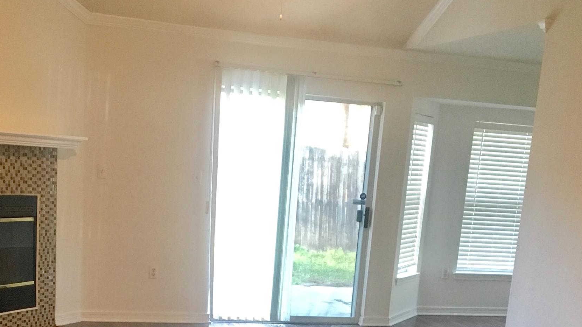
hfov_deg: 36.6
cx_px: 271
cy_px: 351
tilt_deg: -12.5
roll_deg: -4.4
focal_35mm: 57
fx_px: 880
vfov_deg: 20.2
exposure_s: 1/30
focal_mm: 4.15
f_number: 2.2
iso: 160
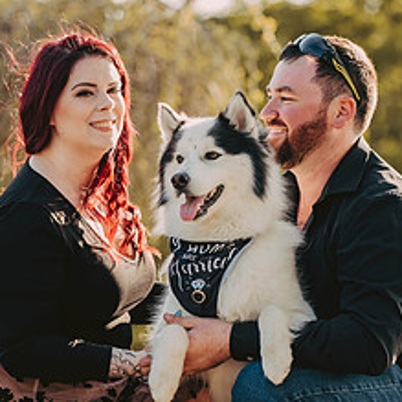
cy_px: 270
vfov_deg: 10.5
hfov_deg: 10.5
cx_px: 211
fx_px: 2181
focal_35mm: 166
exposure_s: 1/640
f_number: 2.8
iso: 400
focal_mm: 95
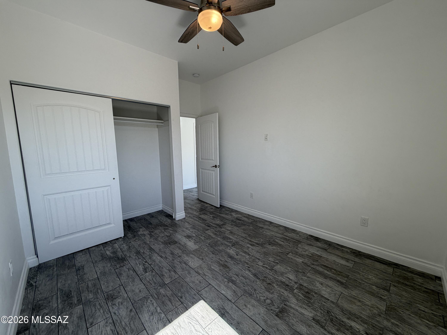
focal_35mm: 14
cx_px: 224
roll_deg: +0.9
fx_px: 181
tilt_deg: -7.3
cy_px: 168
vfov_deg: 85.7
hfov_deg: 102.1
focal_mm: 2.22
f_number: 2.2
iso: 50
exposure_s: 1/120
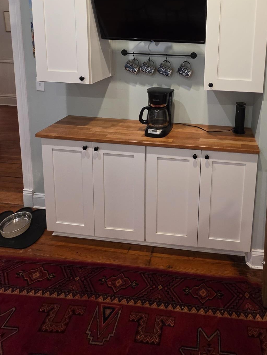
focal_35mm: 22
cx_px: 196
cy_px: 68
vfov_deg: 68.6
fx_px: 226
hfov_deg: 58.3
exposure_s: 1/60
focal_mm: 2.2
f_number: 1.9
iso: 320
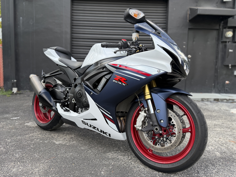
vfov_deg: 56.8
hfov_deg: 71.6
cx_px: 118
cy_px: 88
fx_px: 164
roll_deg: -0.6
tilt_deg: -5.1
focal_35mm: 24
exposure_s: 1/920
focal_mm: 6.76
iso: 100
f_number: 1.78
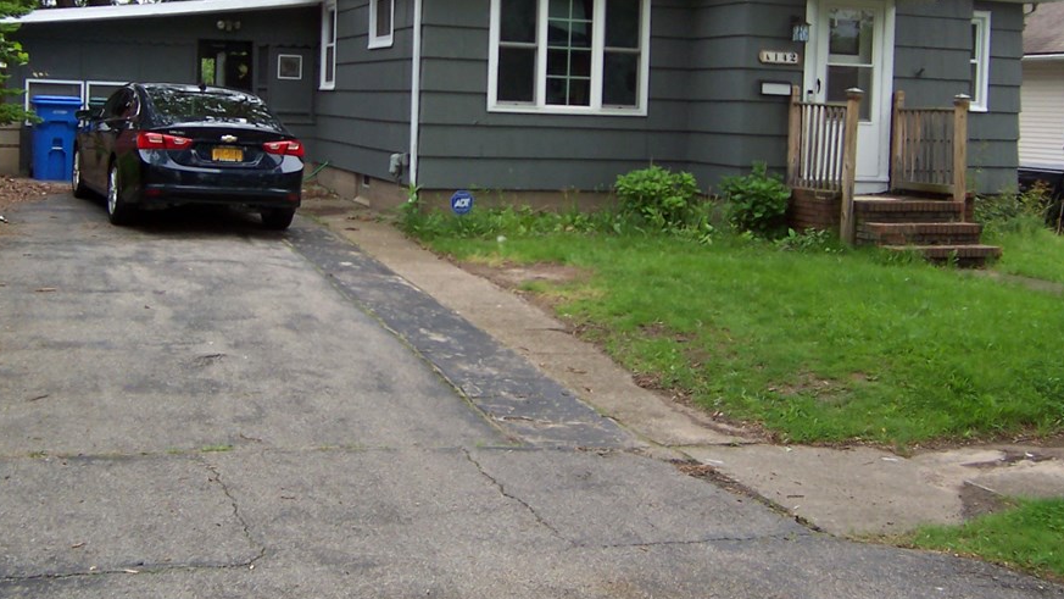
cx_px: 516
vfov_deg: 25.7
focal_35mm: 46
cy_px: 154
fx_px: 1298
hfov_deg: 44.6
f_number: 3.4
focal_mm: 5.6
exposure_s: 1/350
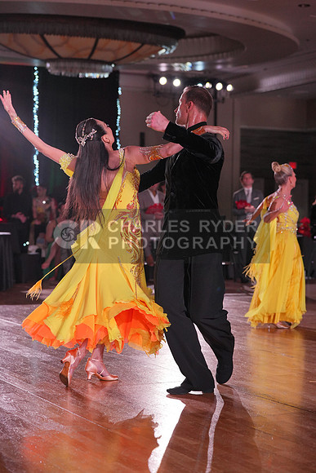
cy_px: 236
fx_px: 987
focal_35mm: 75
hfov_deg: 18.2
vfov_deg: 27.0
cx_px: 158
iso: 1600
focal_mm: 75
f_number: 4
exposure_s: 1/500
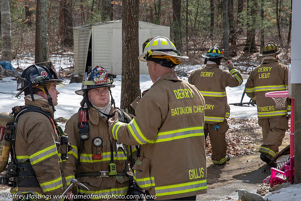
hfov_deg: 15.2
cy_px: 110
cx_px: 132
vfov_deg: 10.2
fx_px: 1128
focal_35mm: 135
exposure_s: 1/800
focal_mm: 80
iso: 640
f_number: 9
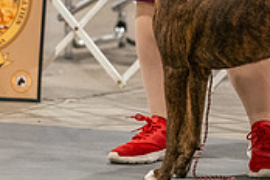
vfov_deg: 2.1
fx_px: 5002
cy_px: -86
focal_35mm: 667
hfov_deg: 3.1
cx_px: 155
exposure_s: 1/250
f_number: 3.5
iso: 6400
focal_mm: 200
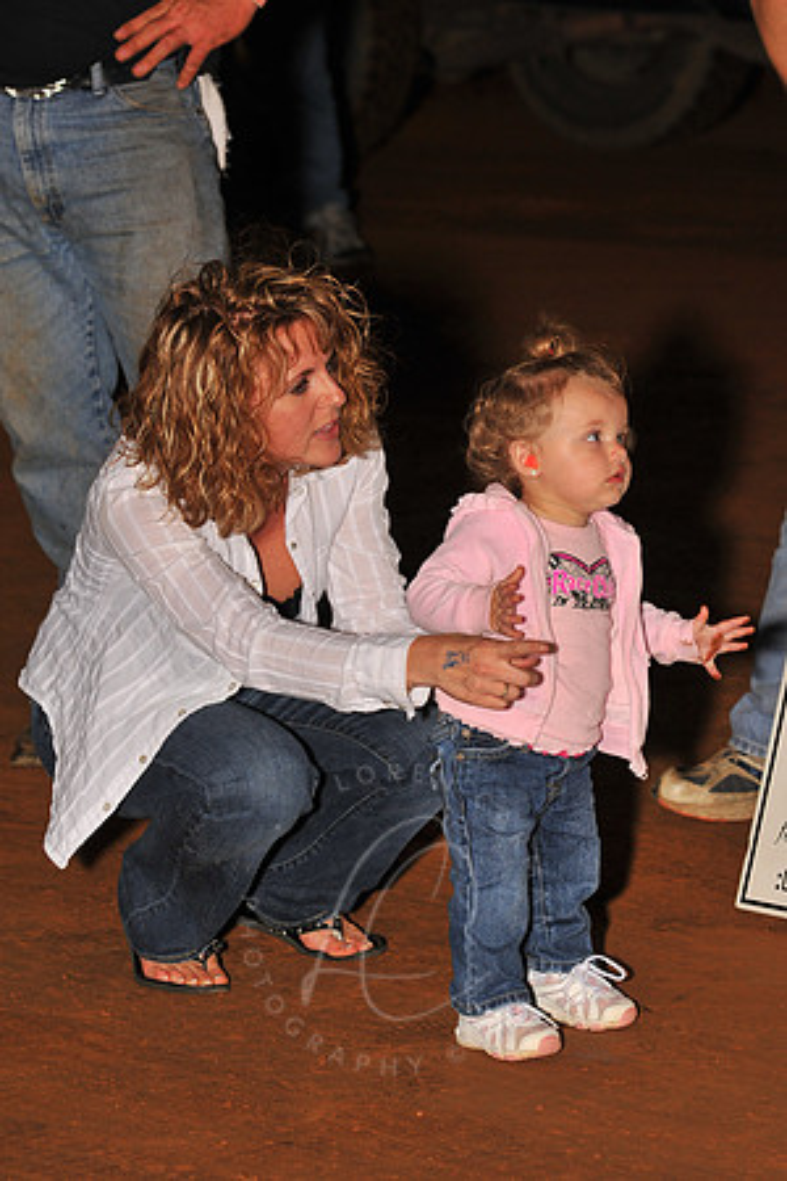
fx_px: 4754
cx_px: 394
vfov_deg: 14.2
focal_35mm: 145
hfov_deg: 9.5
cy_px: 590
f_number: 8
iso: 500
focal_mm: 145
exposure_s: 1/320
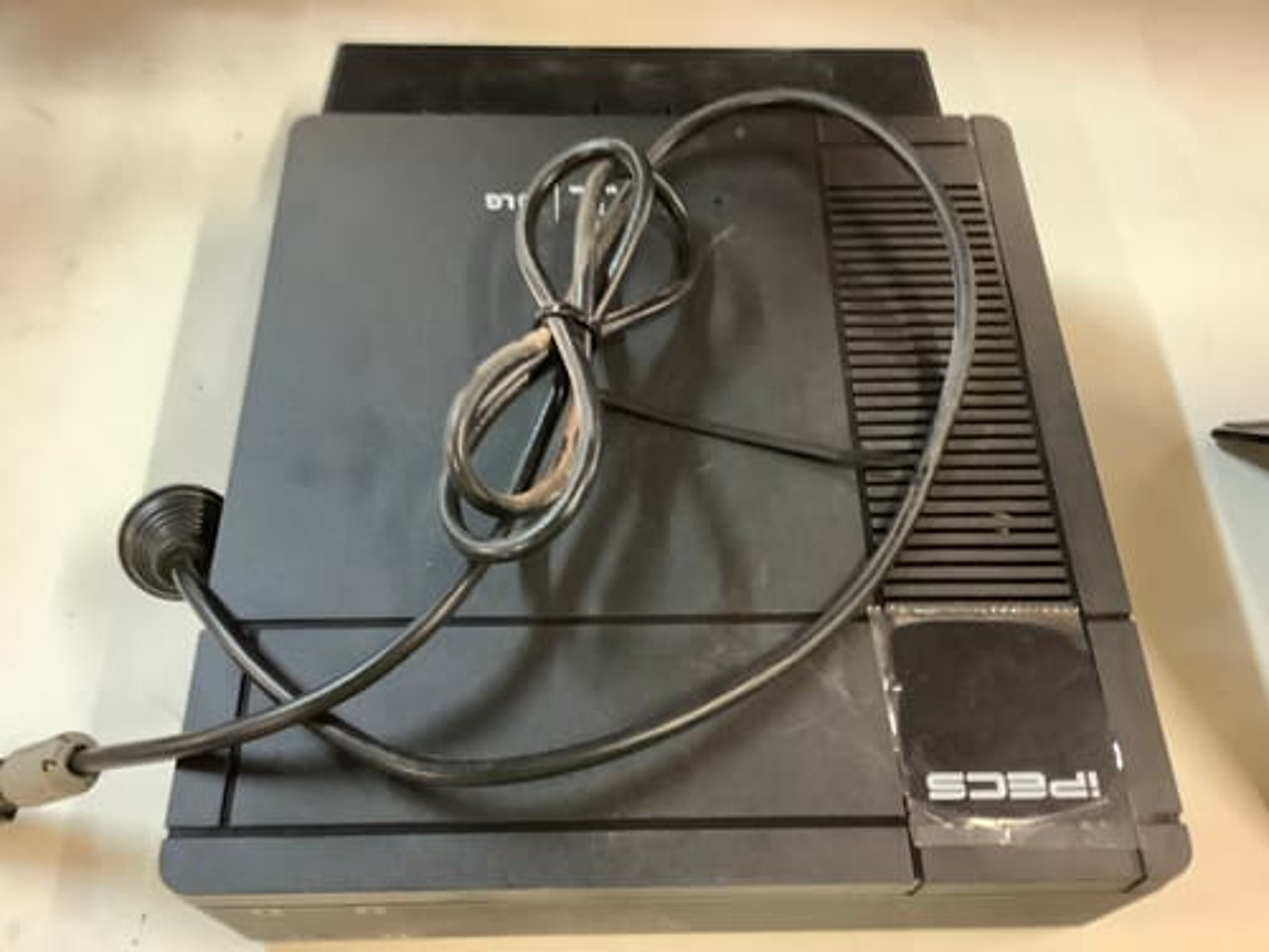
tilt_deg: -58.8
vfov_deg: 45.4
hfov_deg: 58.4
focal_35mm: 31
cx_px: 634
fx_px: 1136
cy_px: 476
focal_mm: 3.3
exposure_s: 1/25
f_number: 2.4
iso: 500
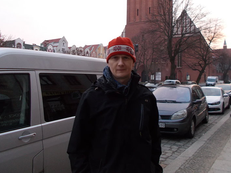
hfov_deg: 55.3
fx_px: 220
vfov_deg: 42.7
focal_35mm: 33
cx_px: 118
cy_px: 67
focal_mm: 4.6
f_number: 3.2
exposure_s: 1/20
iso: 200
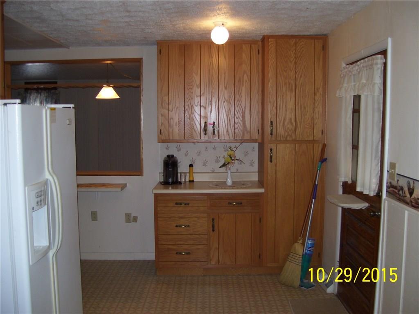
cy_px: 157
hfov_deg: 51.4
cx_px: 210
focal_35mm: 36
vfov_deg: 39.7
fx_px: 436
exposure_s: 1/60
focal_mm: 6
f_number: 2.7
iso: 80
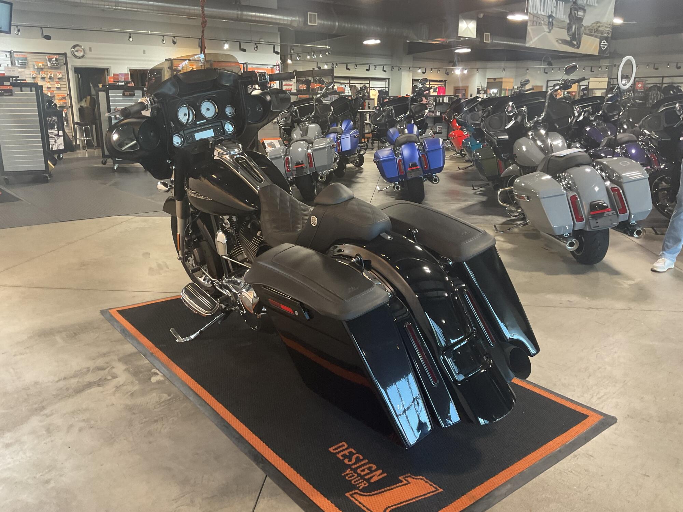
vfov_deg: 48.2
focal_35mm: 29
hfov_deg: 61.7
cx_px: 342
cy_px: 256
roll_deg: +0.1
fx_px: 572
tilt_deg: -16.0
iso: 100
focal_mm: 3
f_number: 1.8
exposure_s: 1/50
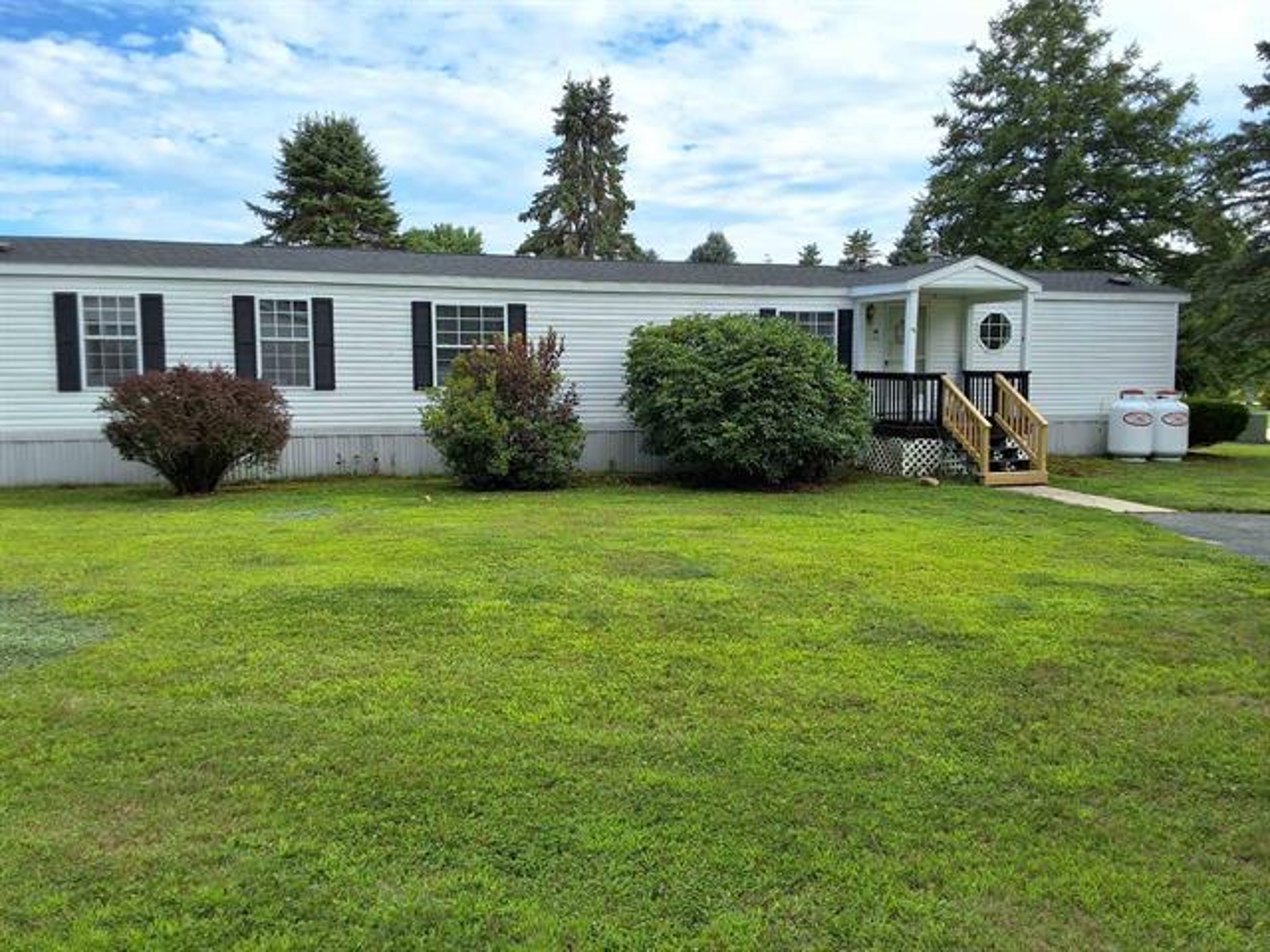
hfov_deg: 63.4
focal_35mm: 28
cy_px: 476
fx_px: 1027
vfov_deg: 49.7
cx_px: 635
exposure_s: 1/1316
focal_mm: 2.91
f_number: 1.9
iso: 32
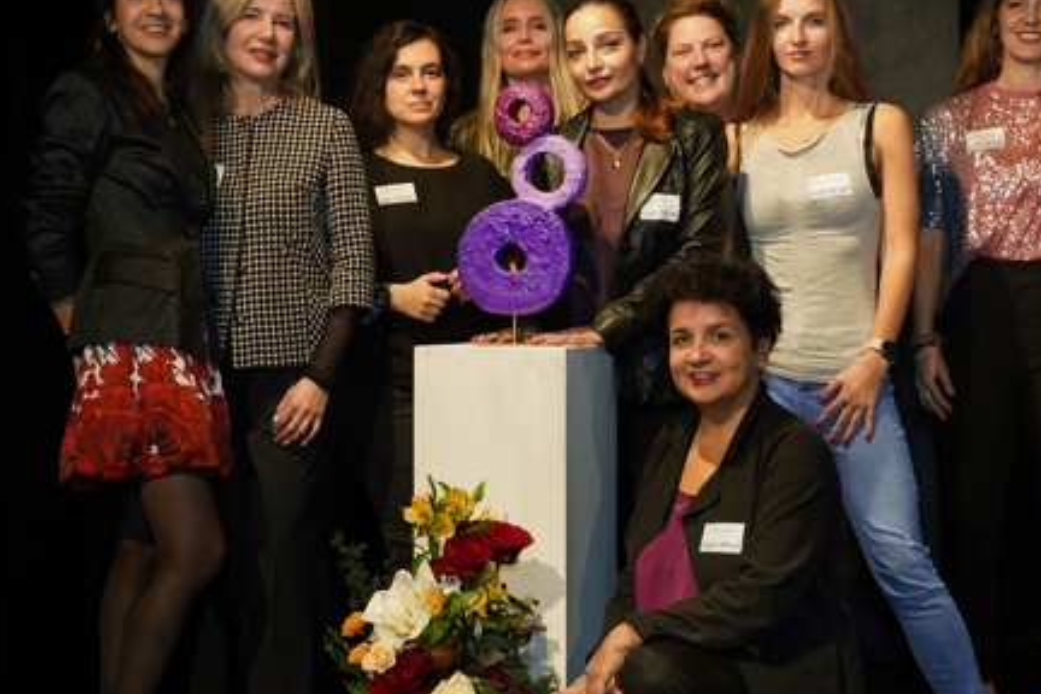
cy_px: 347
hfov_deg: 29.6
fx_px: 1966
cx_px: 557
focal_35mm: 68
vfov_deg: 20.0
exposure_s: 1/100
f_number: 4.5
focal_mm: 49
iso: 1600
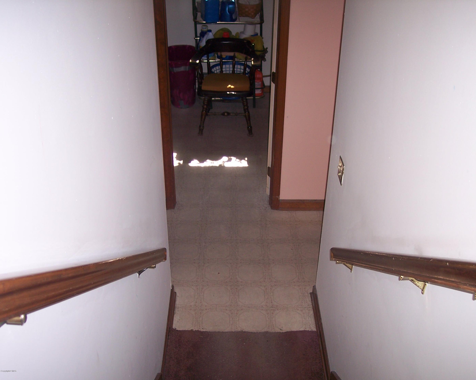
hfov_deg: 44.8
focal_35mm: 41
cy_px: 191
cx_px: 250
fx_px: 578
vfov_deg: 36.5
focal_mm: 8
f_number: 2.8
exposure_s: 1/60
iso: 100
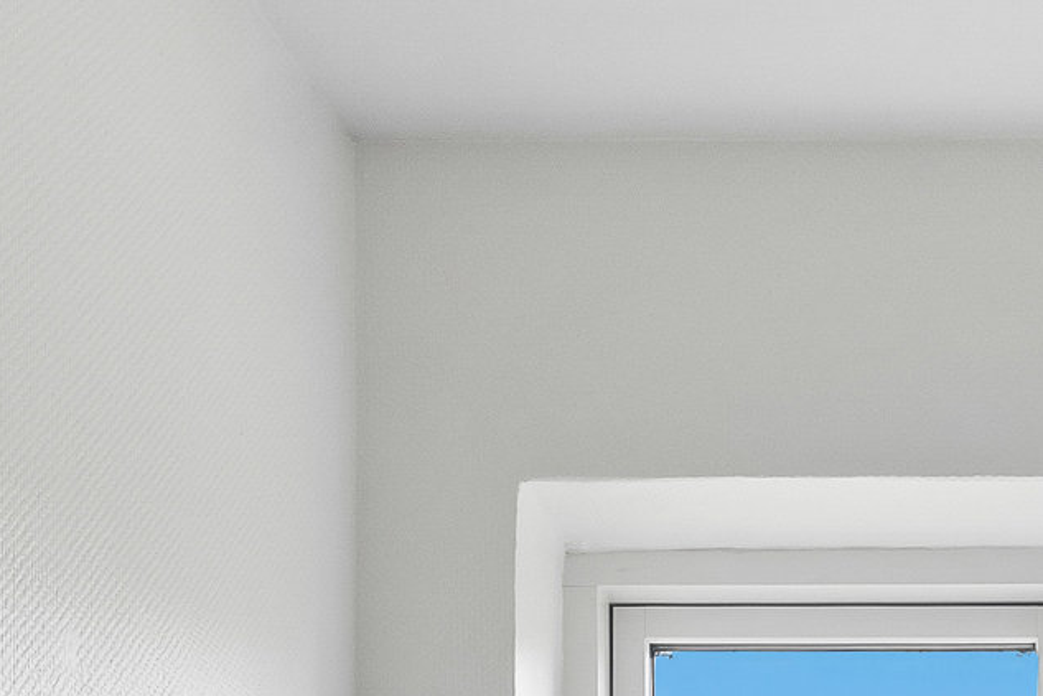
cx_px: 1163
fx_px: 2676
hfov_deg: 20.9
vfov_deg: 12.5
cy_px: 1504
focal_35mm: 92
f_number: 8
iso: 200
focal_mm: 13
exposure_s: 1/6
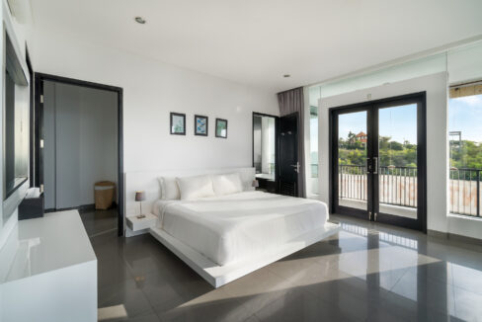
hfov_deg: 100.4
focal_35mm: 15
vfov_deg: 77.4
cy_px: 161
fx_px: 201
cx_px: 241
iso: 250
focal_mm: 10
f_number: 8
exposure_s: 1/200
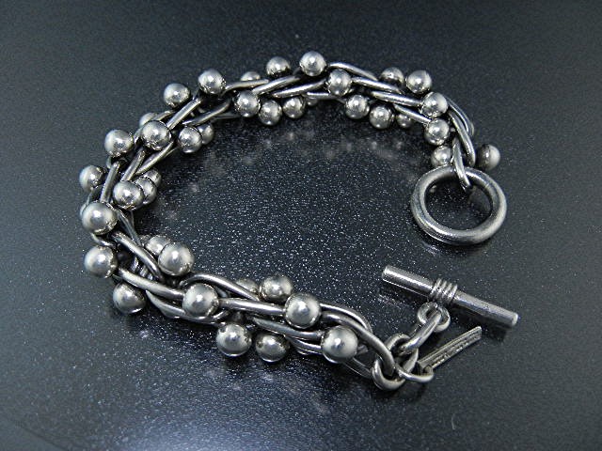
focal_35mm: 34
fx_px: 591
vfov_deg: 41.8
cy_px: 226
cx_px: 301
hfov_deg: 54.0
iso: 405
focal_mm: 6.2
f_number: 7.2
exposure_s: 1/30
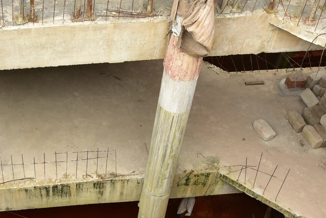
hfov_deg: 31.0
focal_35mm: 63
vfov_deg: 21.1
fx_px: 571
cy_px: 195
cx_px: 61
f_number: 10
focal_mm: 24
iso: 400
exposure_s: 1/50
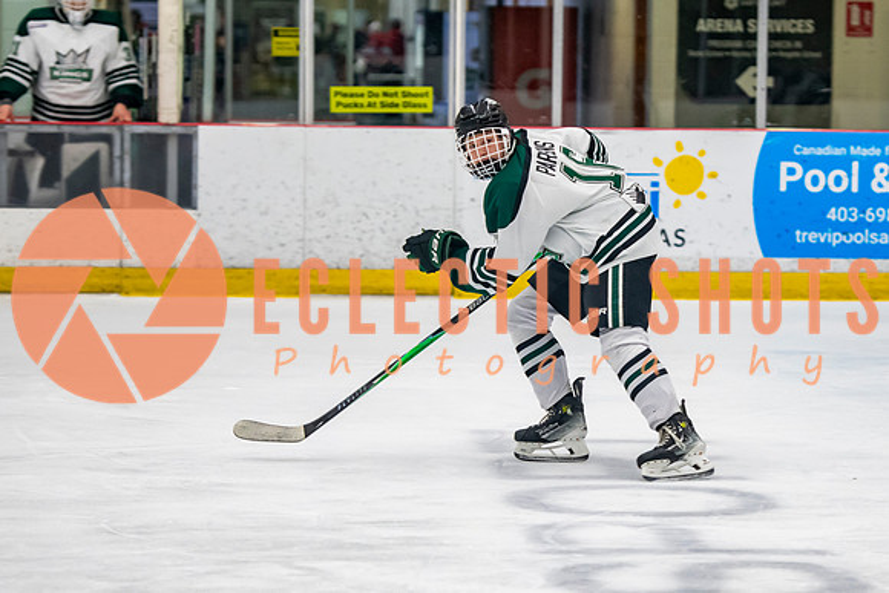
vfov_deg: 7.6
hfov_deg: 11.4
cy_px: 302
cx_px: 557
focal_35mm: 181
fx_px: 4466
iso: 2000
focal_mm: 116
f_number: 3.2
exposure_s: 1/640
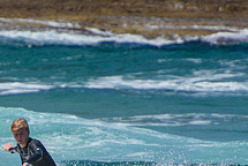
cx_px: -37
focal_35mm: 1616
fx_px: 11148
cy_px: 206
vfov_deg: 0.9
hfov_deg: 1.3
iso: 220
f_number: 5.6
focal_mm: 400
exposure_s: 1/2000
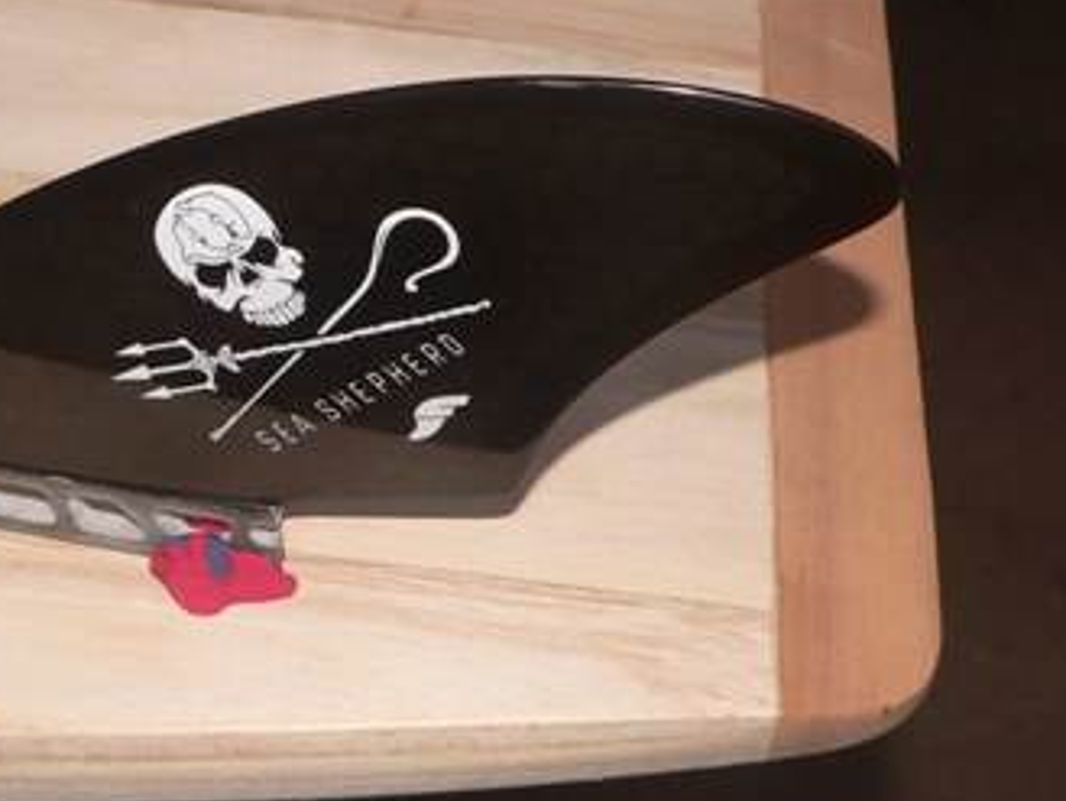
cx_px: 318
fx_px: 2156
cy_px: 169
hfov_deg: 27.5
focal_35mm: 70
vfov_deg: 20.8
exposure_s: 1/80
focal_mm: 6
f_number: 2.8
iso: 100
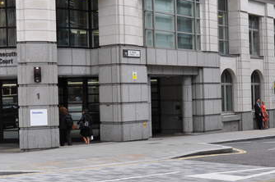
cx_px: 217
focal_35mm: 69
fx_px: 527
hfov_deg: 28.7
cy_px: 92
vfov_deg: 19.7
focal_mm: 24
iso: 200
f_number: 9
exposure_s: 1/80
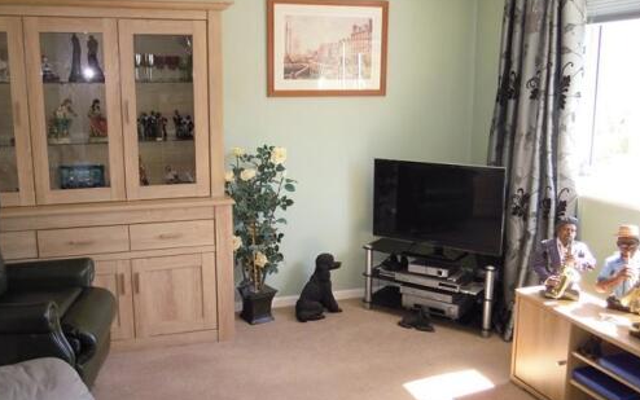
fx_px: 611
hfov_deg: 55.2
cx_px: 280
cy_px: 212
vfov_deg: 36.3
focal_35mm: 35
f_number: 2.7
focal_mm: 5
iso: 100
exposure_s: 1/40
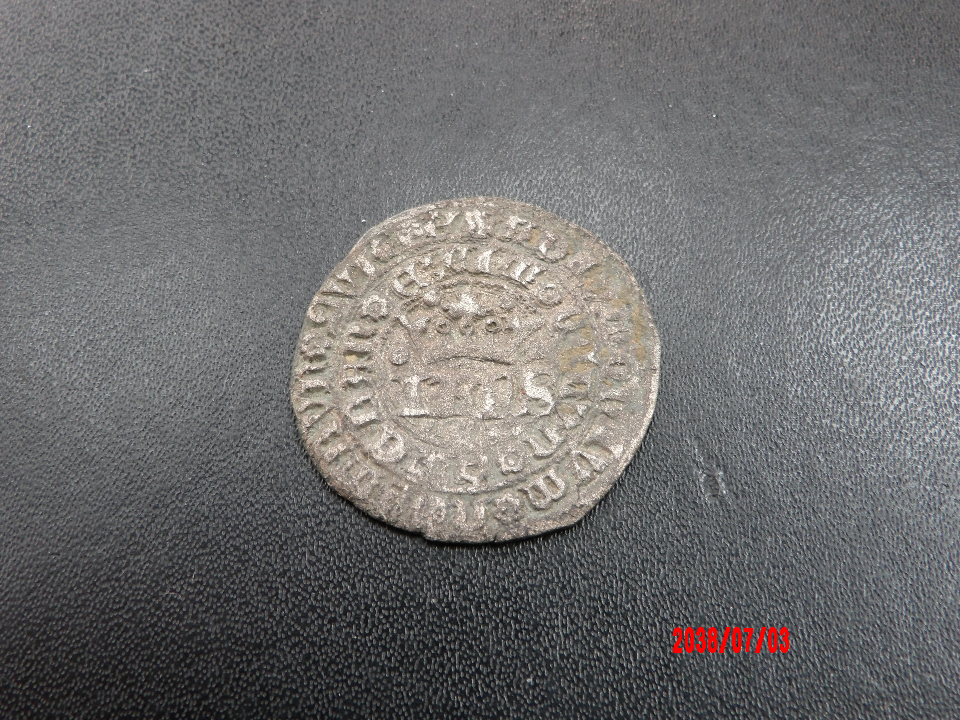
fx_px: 1165
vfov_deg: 34.3
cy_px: 360
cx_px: 480
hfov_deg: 44.8
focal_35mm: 42
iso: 200
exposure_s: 1/26
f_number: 4.9
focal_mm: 7.6
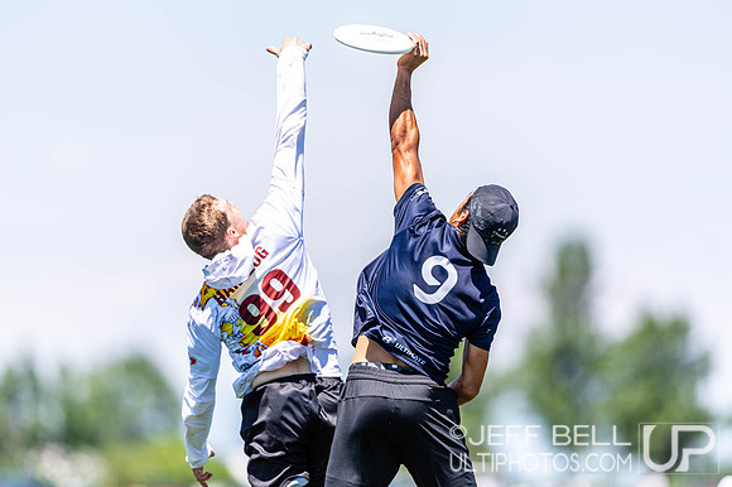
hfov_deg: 4.3
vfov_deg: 2.9
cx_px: 366
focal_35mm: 480
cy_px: 244
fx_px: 9754
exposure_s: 1/1250
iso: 100
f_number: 2.8
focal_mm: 400
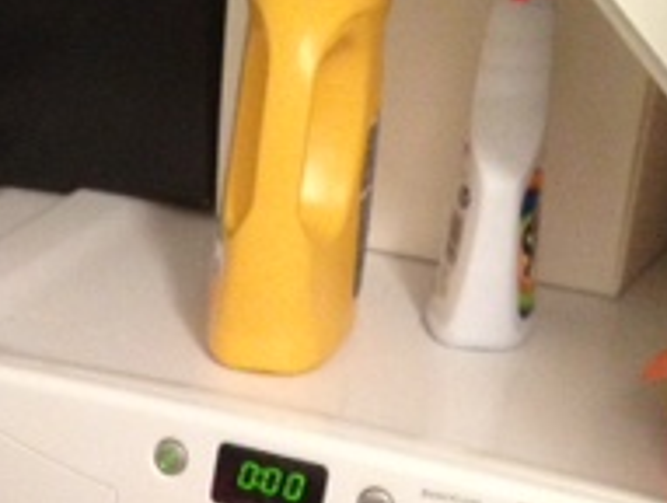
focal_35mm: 117
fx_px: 2259
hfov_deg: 16.4
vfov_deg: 12.1
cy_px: 768
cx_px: -14
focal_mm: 4.28
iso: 400
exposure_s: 1/17
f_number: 2.4
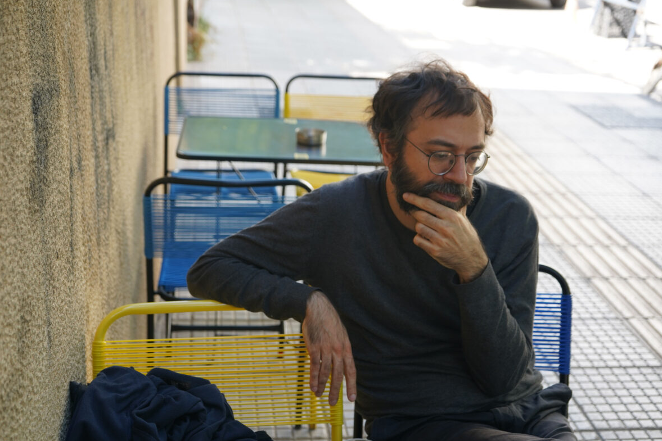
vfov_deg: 26.0
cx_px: 332
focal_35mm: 52
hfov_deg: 38.2
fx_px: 956
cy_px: 221
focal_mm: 51
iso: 400
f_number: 4.5
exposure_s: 1/160
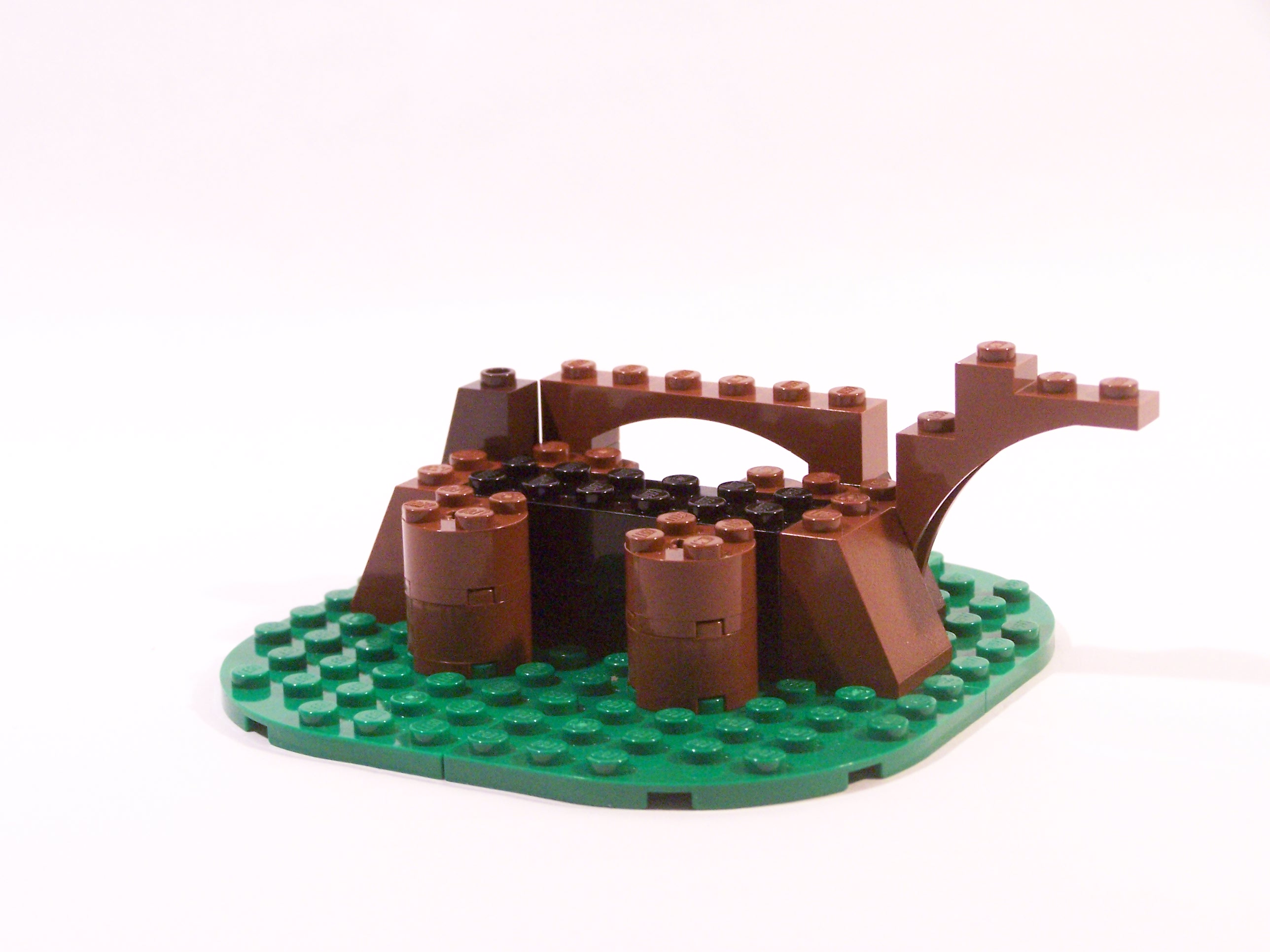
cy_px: 476
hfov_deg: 23.8
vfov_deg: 18.0
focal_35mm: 82
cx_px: 635
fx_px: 3008
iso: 400
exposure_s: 1/30
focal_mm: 13.7
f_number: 3.6
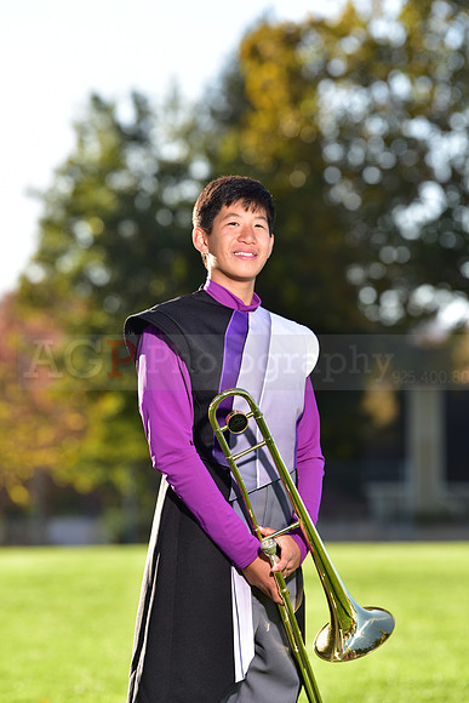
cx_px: 234
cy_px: 352
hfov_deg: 6.9
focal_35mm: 200
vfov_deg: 10.3
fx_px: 3906
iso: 80
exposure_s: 1/200
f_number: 5
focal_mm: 200
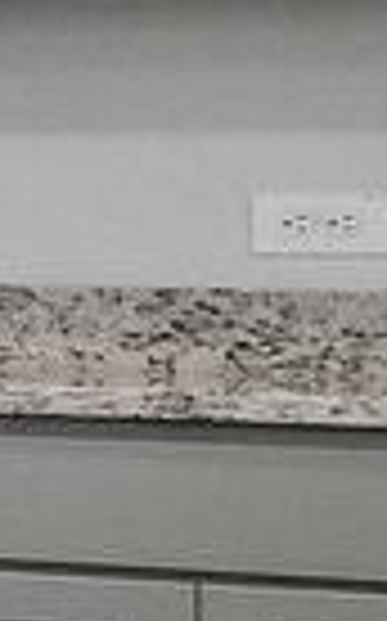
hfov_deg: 3.6
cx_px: -2912
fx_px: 3027
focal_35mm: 179
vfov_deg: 11.6
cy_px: -18
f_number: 8
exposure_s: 1/125
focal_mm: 10
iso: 400
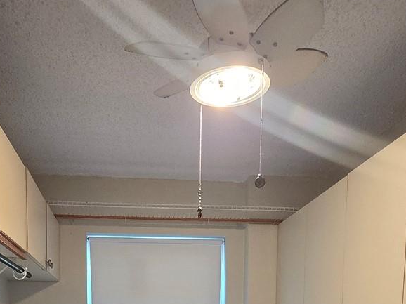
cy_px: 388
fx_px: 422
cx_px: 169
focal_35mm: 36
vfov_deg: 31.4
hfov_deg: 51.1
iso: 400
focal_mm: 2.2
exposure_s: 1/60
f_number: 2.2
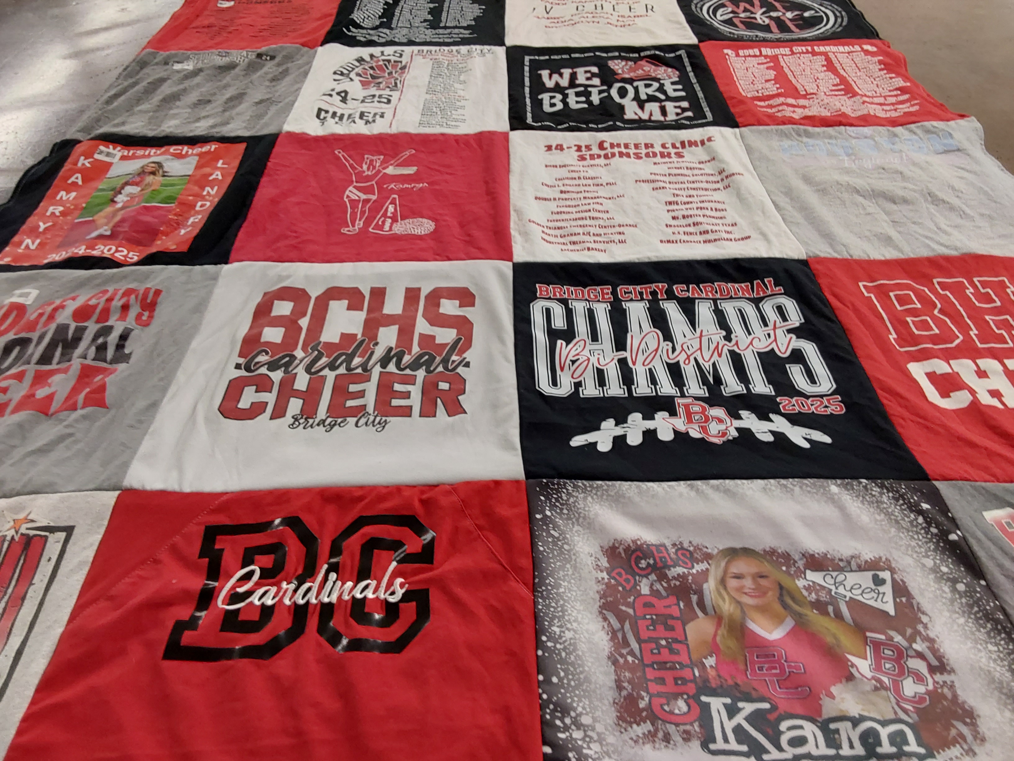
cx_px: 507
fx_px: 820
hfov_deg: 63.4
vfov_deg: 49.7
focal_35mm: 28
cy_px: 380
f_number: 1.9
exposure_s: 1/60
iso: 80
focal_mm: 2.91
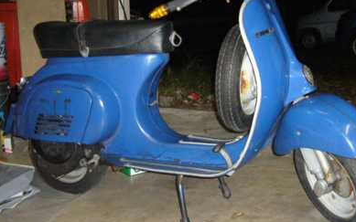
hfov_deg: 46.1
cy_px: 80
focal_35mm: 43
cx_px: 204
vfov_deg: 29.7
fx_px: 417
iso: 400
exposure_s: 1/60
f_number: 2.8
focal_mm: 5.8
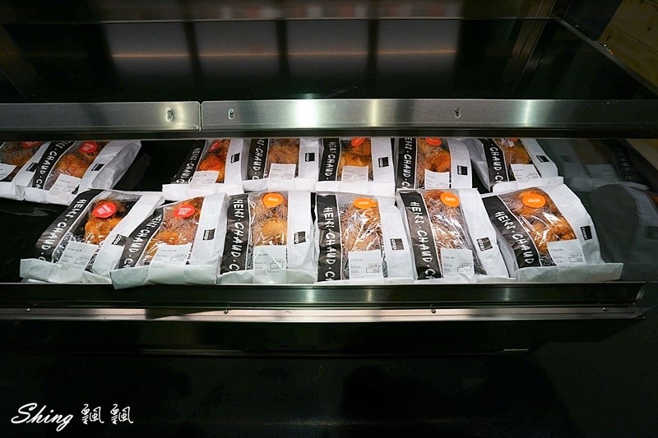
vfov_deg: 73.7
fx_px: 292
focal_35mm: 16
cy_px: 219
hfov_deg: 96.7
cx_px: 329
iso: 1250
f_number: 5.6
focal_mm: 16
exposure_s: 1/640
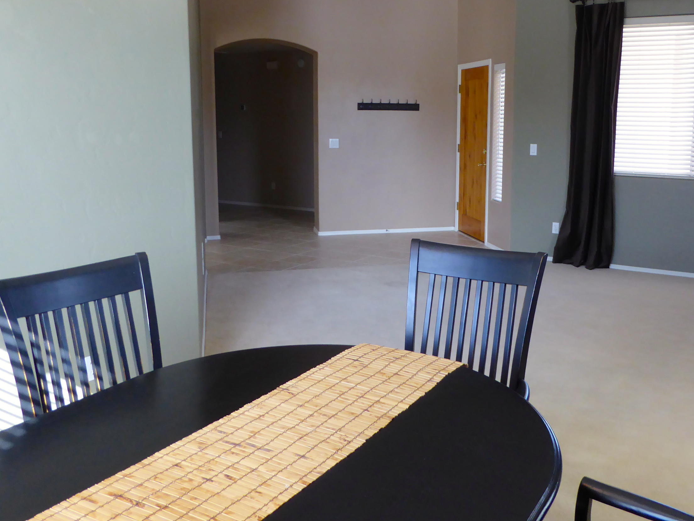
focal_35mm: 34
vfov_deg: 41.6
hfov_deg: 53.6
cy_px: 204
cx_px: 416
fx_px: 682
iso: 250
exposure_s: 1/60
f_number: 3.3
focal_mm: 4.3
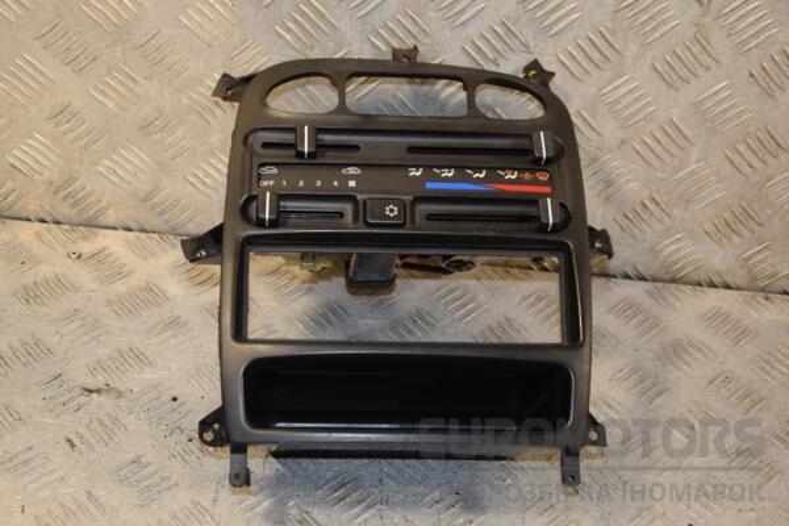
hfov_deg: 31.9
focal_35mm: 63
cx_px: 394
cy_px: 263
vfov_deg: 21.6
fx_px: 1381
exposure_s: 1/200
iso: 800
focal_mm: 42
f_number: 5
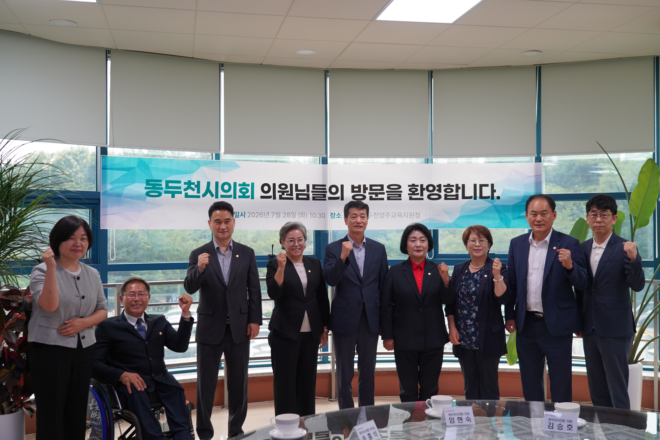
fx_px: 697
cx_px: 330
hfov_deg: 50.7
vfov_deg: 35.1
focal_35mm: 38
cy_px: 220
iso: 500
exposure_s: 1/160
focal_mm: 38
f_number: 4
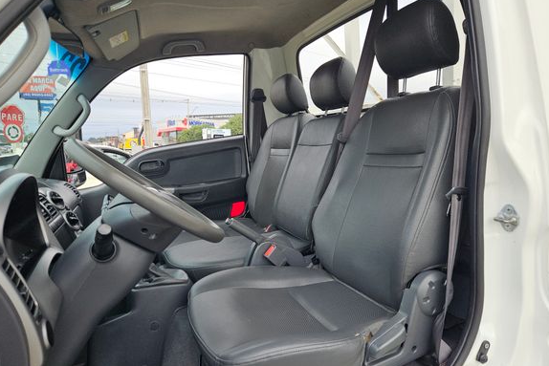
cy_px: 195
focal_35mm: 25
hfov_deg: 71.5
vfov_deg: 51.3
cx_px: 274
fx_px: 381
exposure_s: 1/180
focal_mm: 5.4
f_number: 1.8
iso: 32
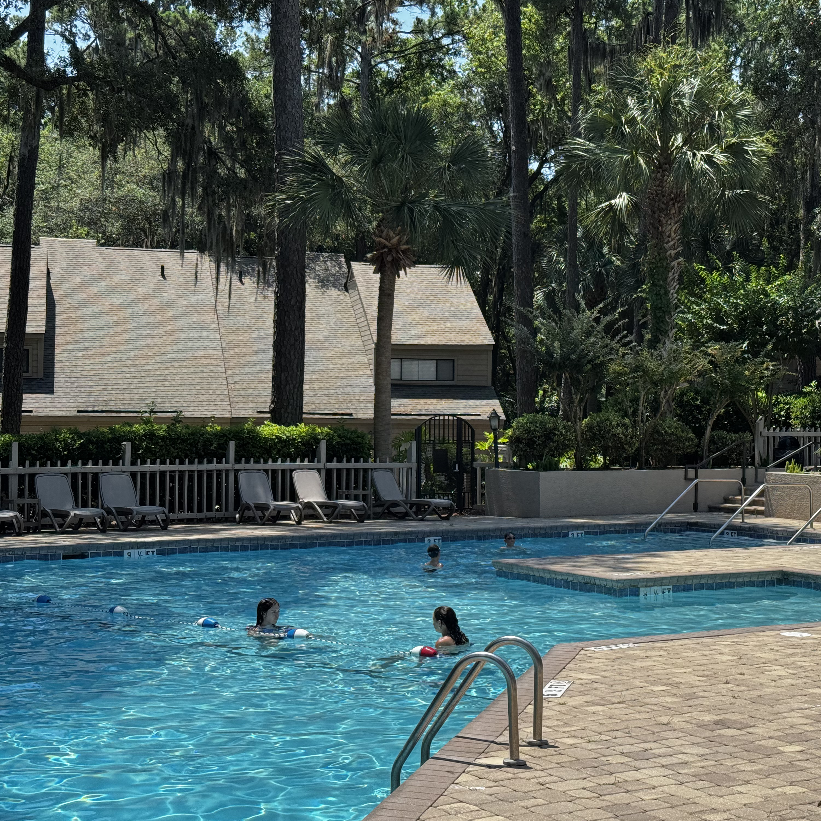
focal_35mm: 57
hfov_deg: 29.9
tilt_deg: +0.3
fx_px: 1529
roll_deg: -0.2
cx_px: 525
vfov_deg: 30.0
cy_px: 410
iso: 64
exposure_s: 1/2959
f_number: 1.78
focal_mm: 6.76
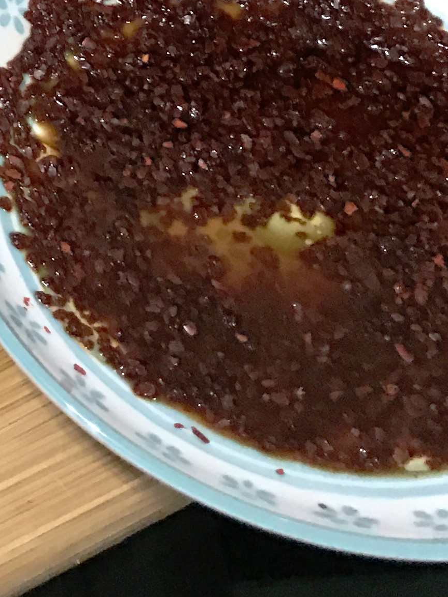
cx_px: -303
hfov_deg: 13.8
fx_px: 1691
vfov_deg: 18.7
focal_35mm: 98
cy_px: -163
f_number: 1.8
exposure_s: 1/15
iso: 80
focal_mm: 3.99
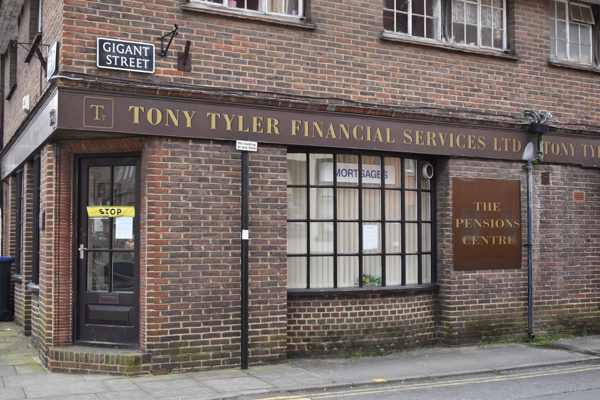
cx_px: 300
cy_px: 200
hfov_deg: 41.1
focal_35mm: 48
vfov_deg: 28.1
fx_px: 800
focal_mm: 32
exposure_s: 1/250
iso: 400
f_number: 5
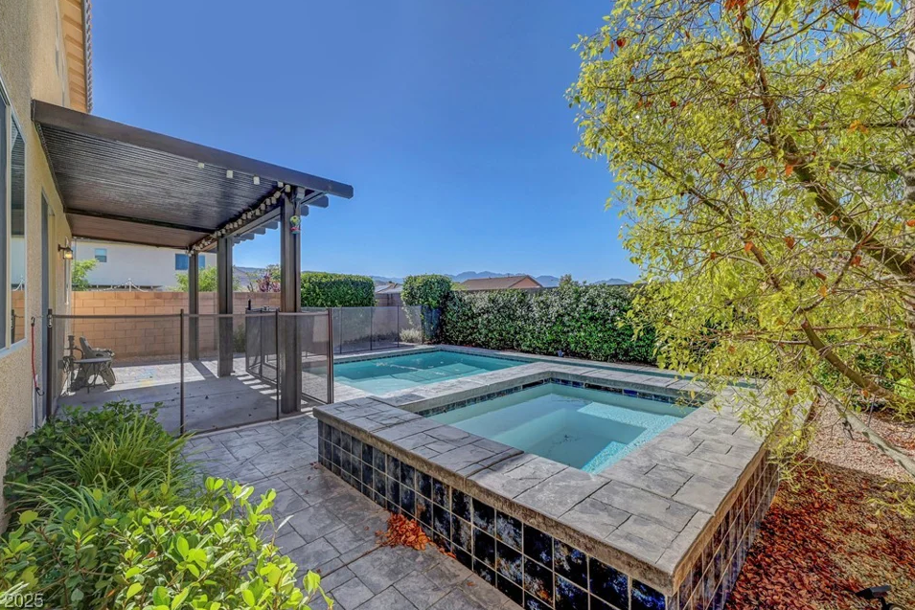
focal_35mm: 15
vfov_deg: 77.3
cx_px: 448
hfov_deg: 100.4
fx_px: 381
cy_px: 294
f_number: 9
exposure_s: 1/320
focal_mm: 14
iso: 400
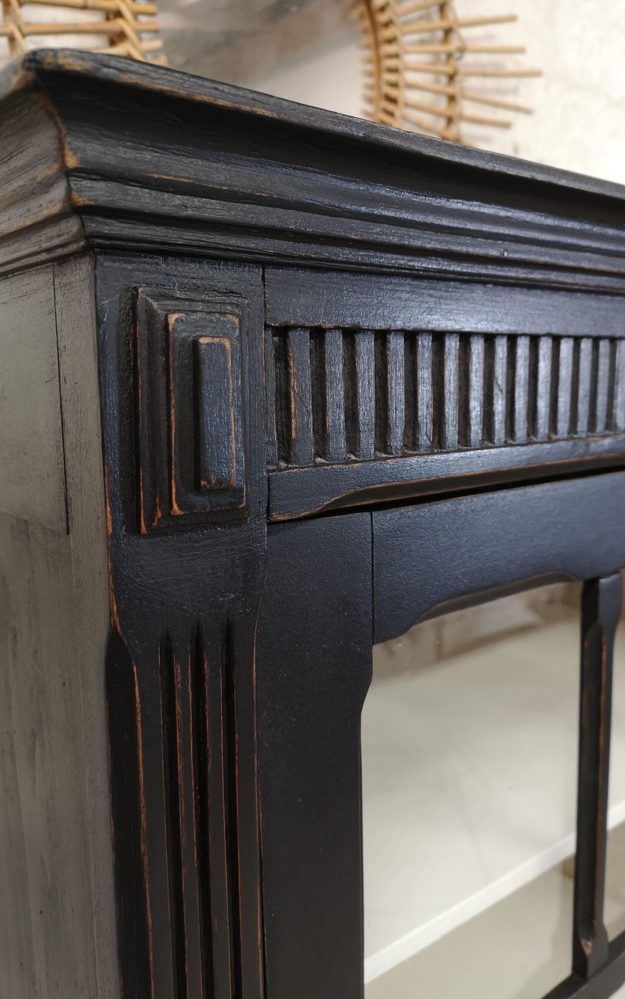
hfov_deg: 43.1
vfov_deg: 64.6
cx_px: 311
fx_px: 790
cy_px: 503
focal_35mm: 29
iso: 160
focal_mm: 5.58
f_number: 1.8
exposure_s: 1/33.3
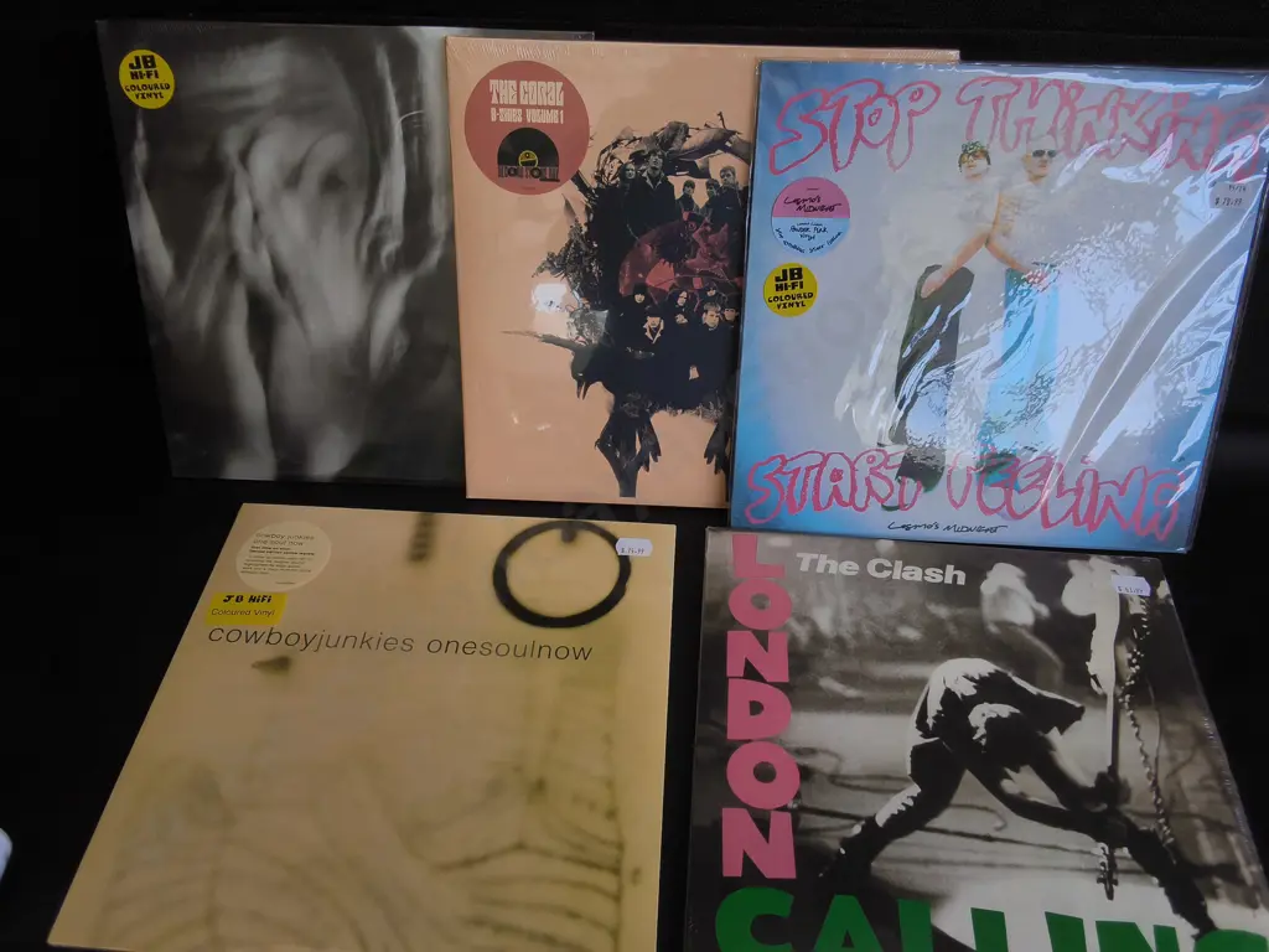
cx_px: 634
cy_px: 476
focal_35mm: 27
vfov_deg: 51.4
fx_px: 990
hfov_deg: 65.3
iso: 32
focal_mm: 2.87
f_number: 2
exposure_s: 1/211
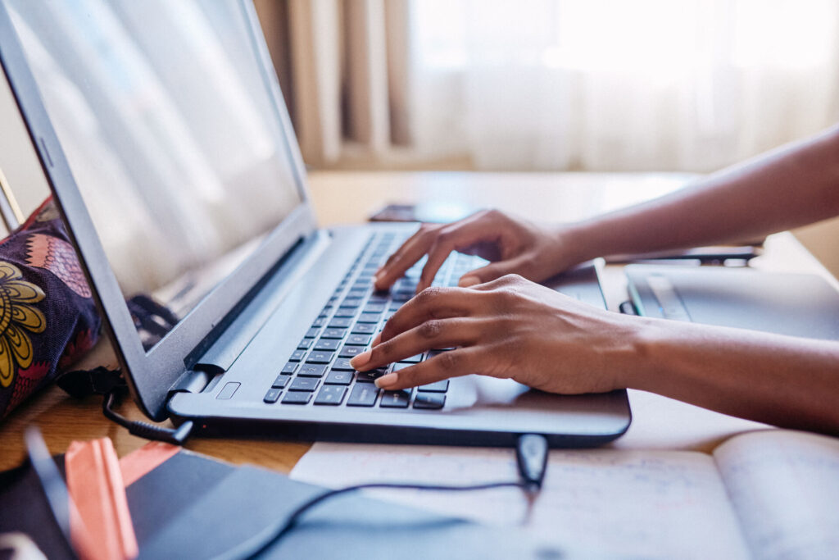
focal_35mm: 35
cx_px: 420
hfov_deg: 54.4
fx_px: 816
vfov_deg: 37.9
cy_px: 280
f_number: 2.2
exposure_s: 1/200
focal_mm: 35
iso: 250
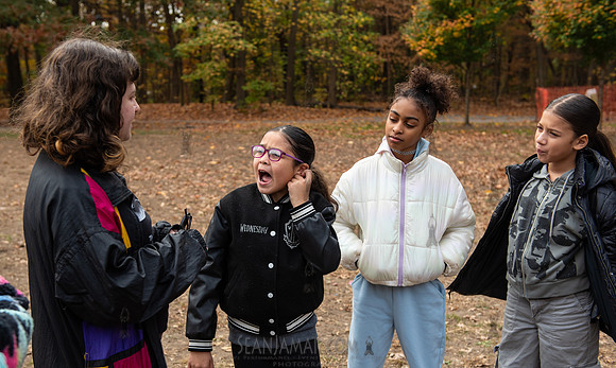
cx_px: 270
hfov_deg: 40.0
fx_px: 845
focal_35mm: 51
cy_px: 230
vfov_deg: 24.5
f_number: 4
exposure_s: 1/320
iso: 160
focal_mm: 44
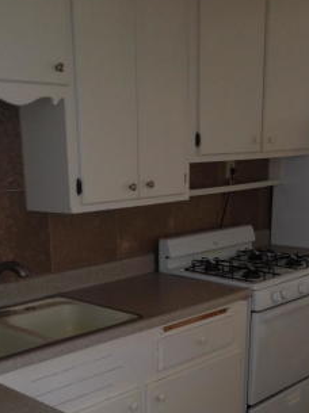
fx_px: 620
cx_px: 131
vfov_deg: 35.9
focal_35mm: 52
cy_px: 316
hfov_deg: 27.9
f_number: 2.4
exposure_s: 1/20
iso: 160
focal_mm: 4.12
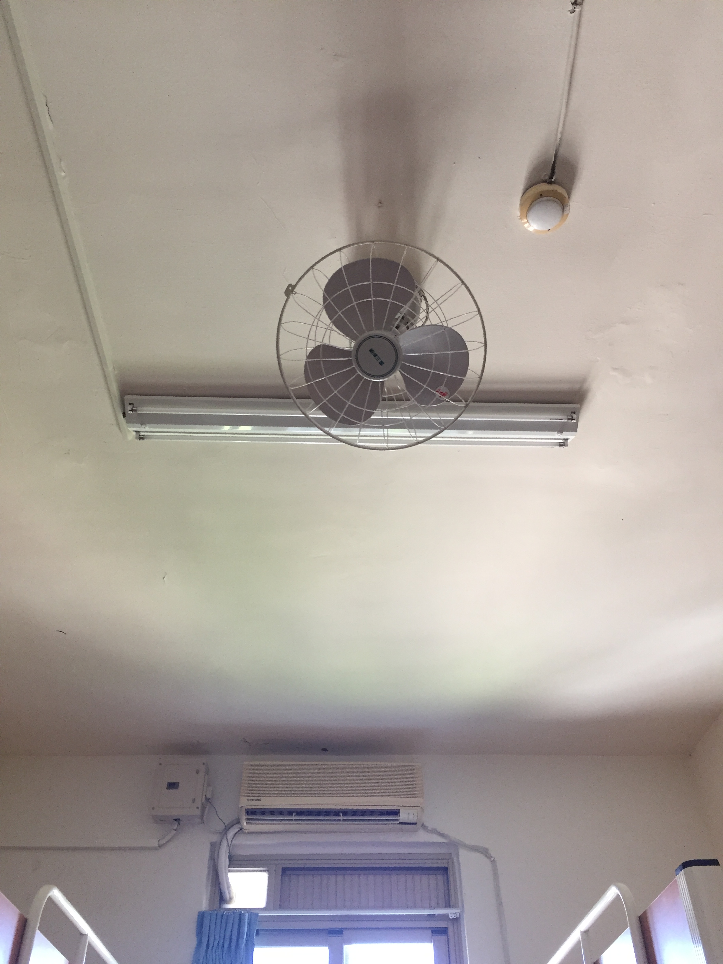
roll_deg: -0.1
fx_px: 808
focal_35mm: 29
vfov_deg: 61.7
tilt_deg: +43.6
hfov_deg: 48.2
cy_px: 482
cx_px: 362
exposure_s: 1/30
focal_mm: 4.15
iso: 50
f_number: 2.2
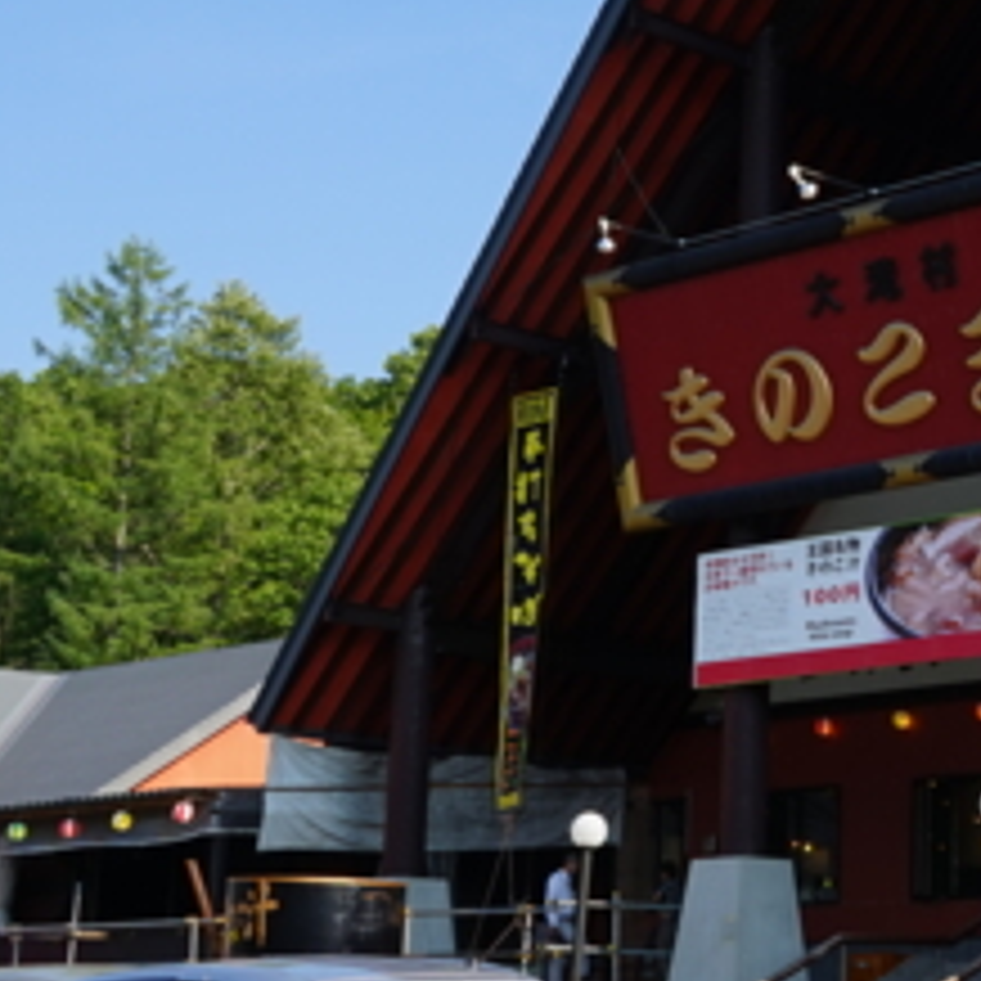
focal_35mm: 84
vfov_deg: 20.6
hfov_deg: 19.7
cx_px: 1094
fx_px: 2693
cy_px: 398
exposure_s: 1/80
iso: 100
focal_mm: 18
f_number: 13
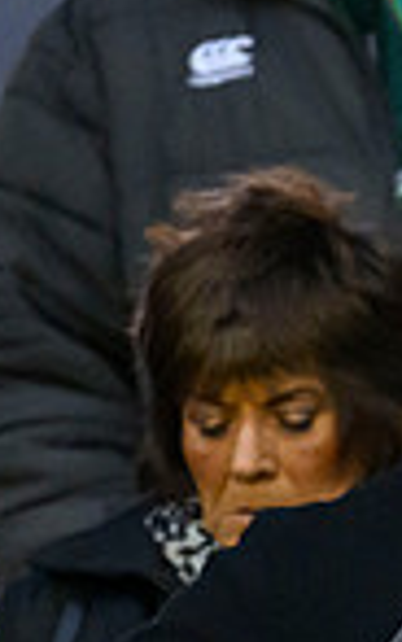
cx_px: 889
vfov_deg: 0.7
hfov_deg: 0.4
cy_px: 760
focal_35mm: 3036
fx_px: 53167
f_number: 4
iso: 8000
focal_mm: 560
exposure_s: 1/250
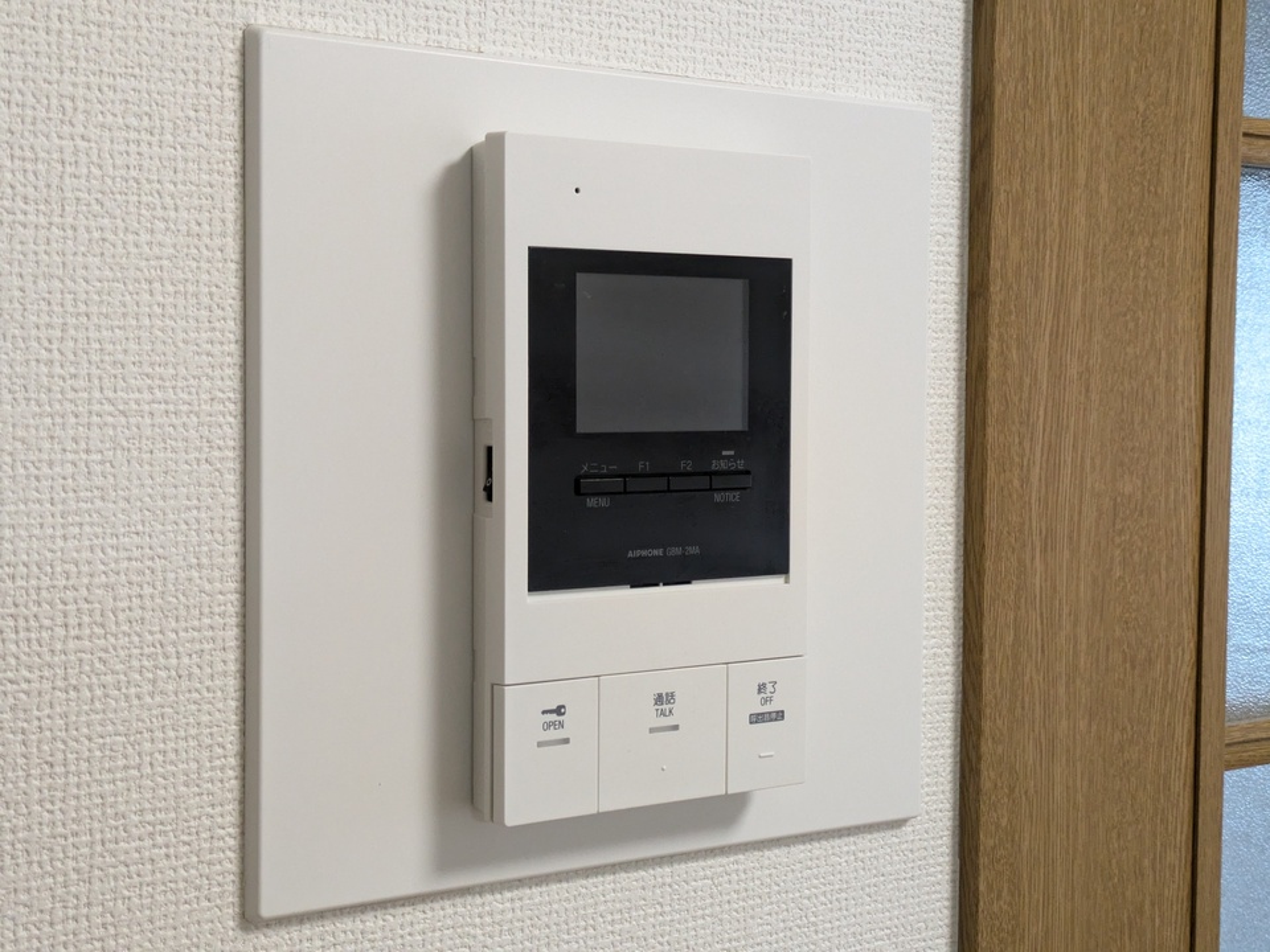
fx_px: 1871
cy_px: 476
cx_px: 635
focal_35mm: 51
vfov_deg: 28.6
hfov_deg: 37.5
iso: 428
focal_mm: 5.43
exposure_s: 1/120
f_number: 1.89
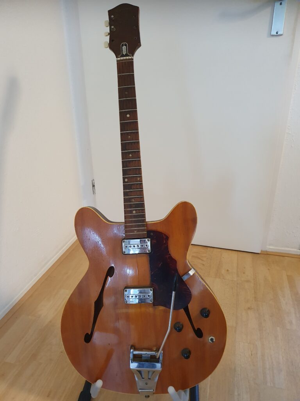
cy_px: 200
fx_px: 300
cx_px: 150
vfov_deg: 67.3
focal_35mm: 26
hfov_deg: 53.1
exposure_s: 1/50
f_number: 1.5
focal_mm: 4.32
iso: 500
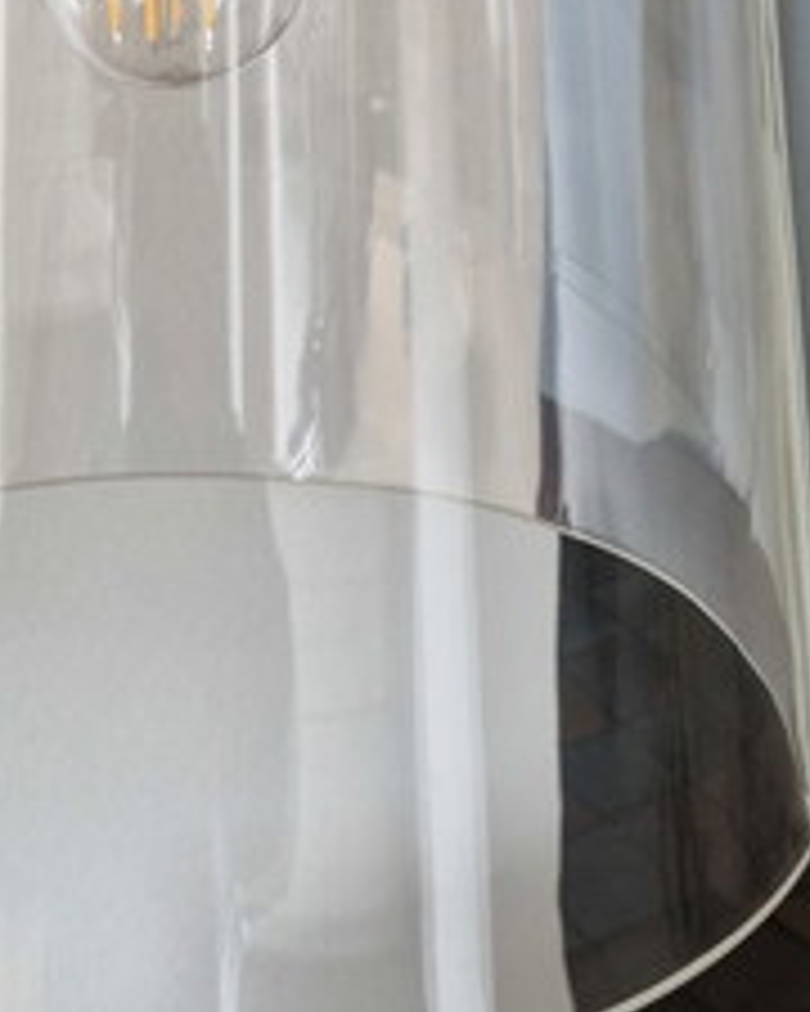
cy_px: -182
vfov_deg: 25.3
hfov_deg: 22.4
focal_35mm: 68
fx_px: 2038
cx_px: 288
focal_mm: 5.4
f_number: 1.8
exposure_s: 1/100
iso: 250
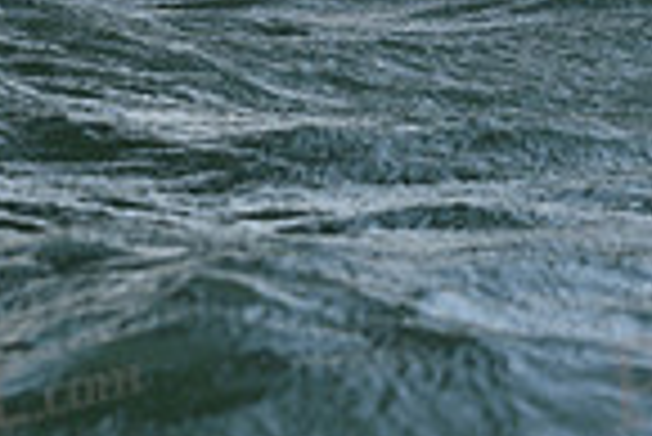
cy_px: -312
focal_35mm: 280
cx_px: 378
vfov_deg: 4.9
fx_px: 5076
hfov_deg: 7.3
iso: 200
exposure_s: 1/1250
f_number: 5.6
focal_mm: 70
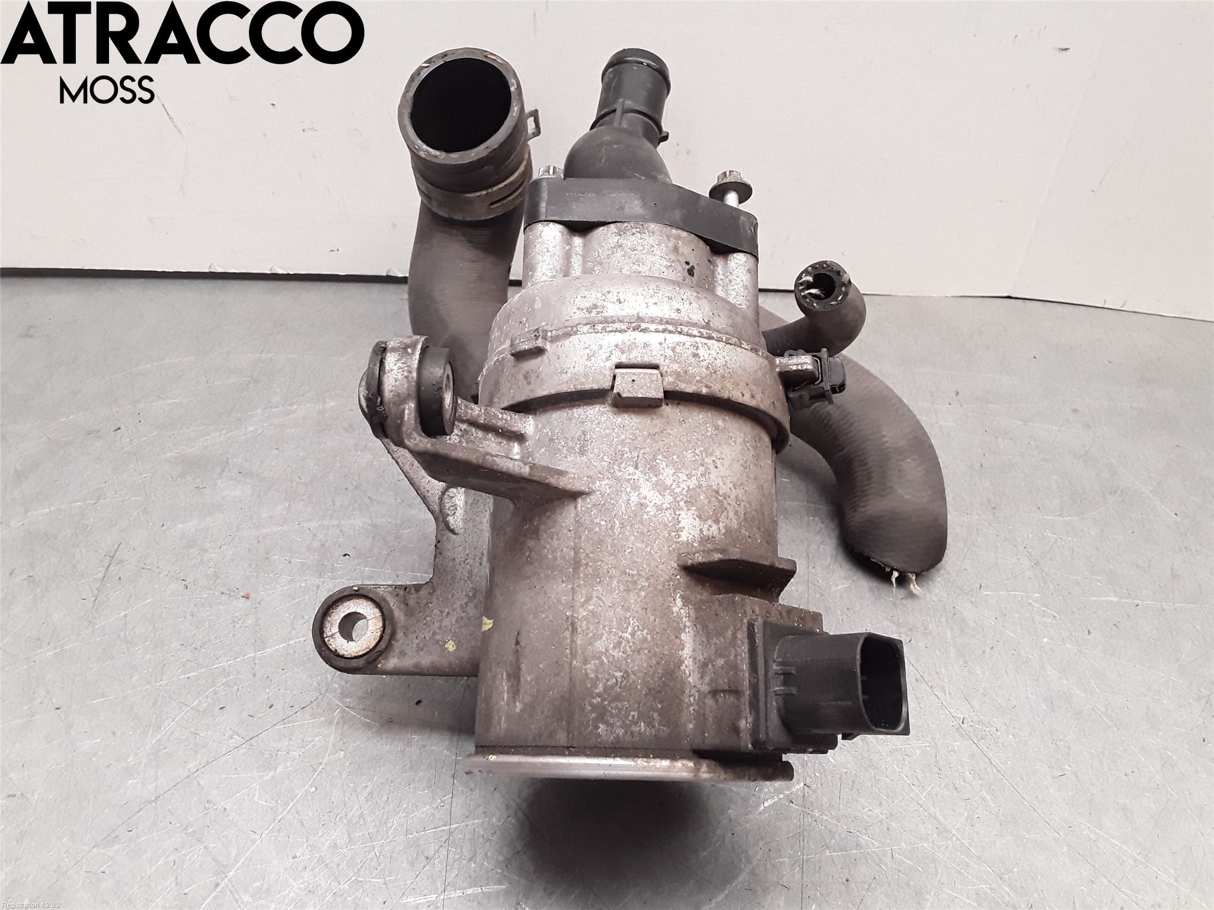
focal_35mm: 28
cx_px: 607
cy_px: 455
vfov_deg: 49.7
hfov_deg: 63.4
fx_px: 982
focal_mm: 2.91
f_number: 1.9
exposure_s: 1/100
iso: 100
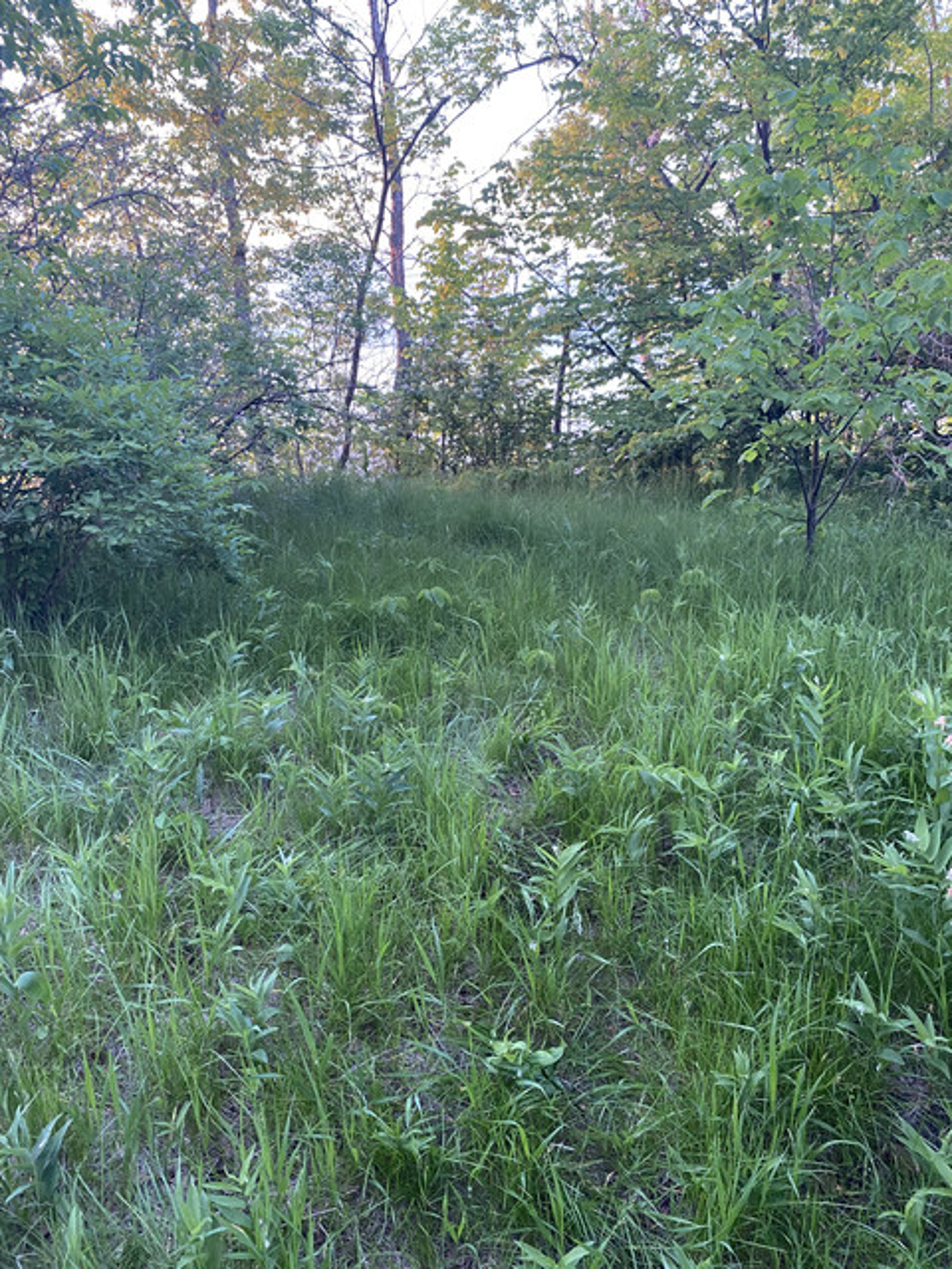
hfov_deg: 53.1
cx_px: 476
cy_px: 634
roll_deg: +2.1
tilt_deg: -19.6
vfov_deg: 67.3
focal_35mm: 26
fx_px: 953
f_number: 1.8
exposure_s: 1/60
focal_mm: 4.25
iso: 160
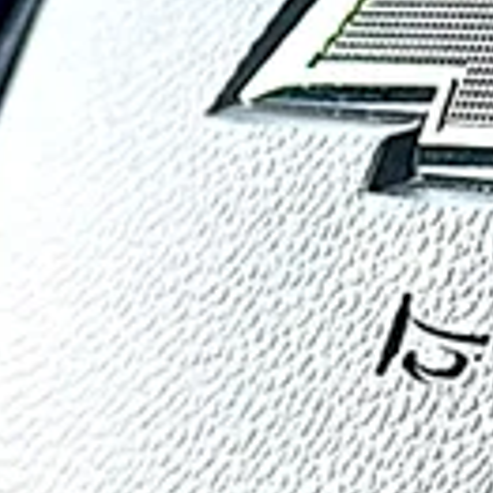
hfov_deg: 9.2
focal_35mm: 189
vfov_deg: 9.2
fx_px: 3045
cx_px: 425
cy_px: 6
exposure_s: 1/265
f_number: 1.78
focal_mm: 6.86
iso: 80
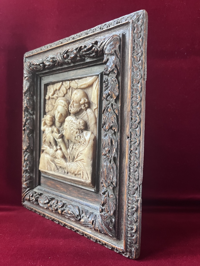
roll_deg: +0.8
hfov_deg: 53.1
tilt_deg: -6.2
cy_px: 133
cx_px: 100
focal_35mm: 26
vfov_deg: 67.3
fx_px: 200
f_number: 1.6
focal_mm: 5.1
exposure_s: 1/60
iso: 320
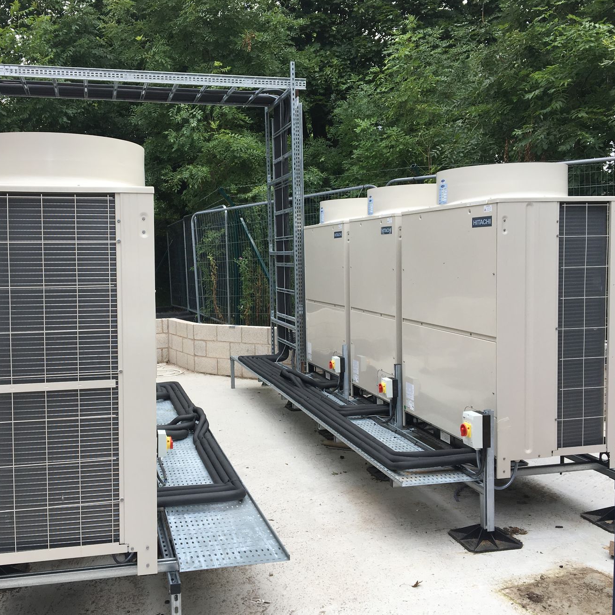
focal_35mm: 35
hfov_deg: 47.0
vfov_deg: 47.2
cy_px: 305
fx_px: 704
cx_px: 250
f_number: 2.2
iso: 25
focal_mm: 4.15
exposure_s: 1/587
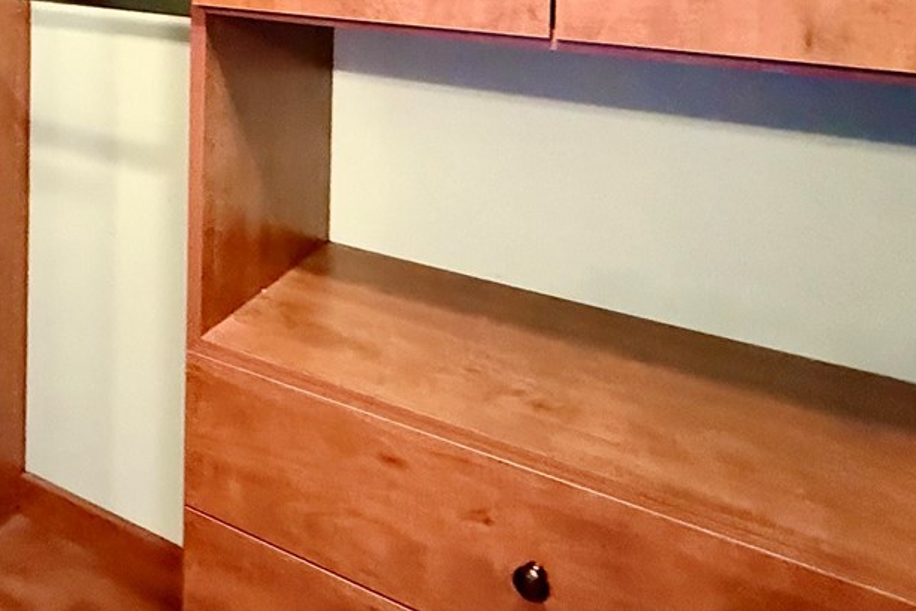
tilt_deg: -1.0
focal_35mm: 38
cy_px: -94
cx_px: 82
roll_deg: +0.2
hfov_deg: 45.6
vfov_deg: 30.5
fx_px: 967
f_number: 2.2
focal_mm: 2.22
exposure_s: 1/40
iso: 1250
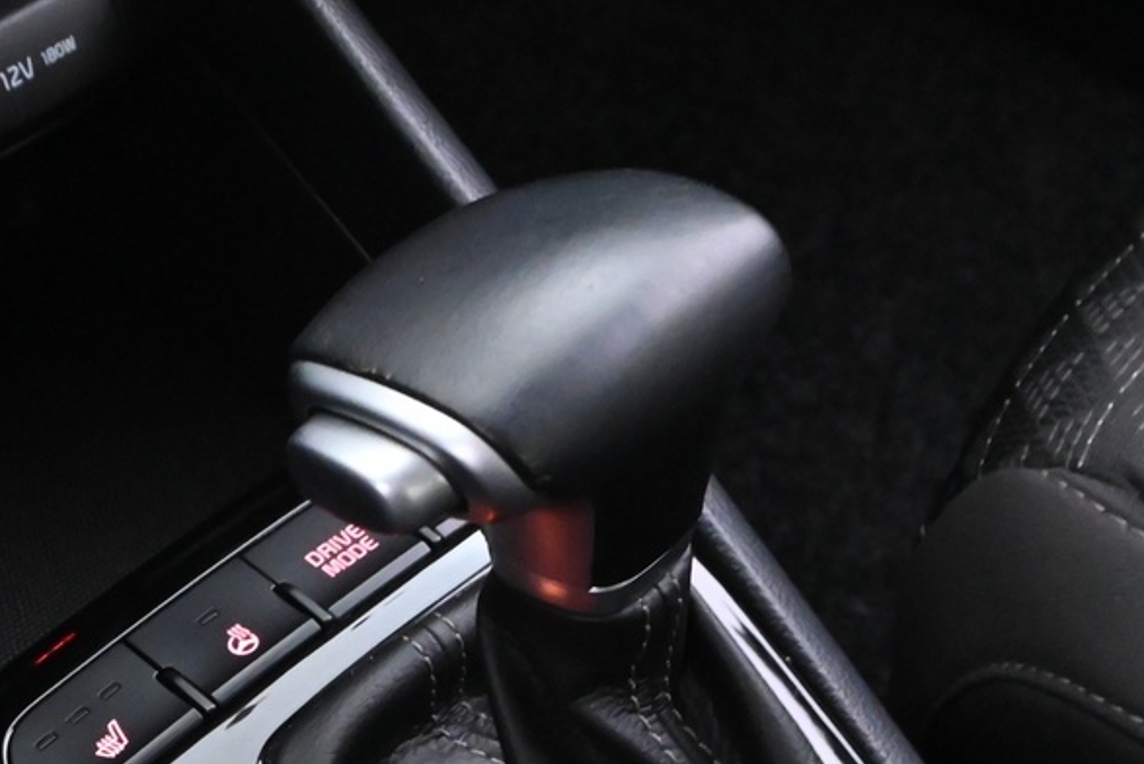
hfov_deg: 25.1
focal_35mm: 81
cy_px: 688
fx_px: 2565
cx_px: 435
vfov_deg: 16.7
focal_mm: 19.5
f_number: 5.6
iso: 6400
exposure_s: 1/10
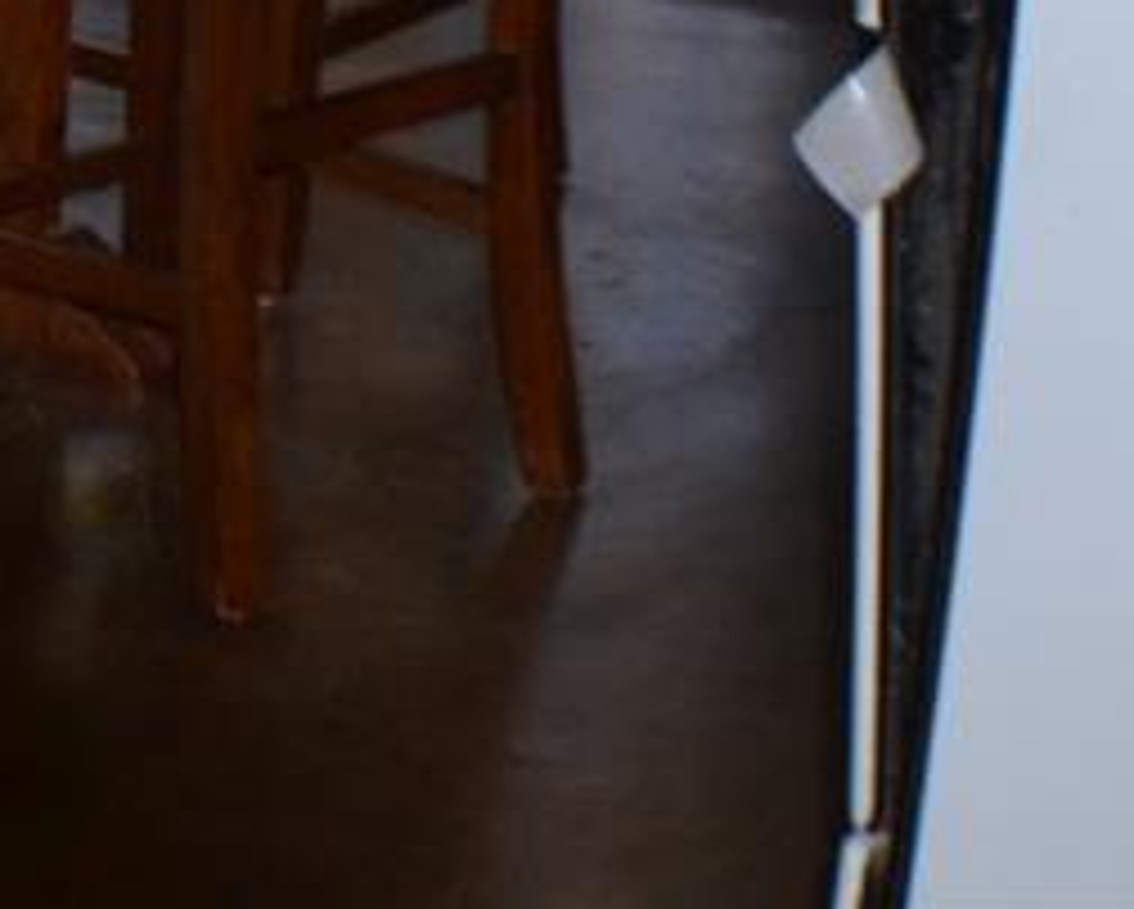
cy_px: -1332
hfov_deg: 9.2
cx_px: -765
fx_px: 6751
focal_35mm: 201
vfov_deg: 7.2
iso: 400
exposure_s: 1/125
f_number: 4
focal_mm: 24
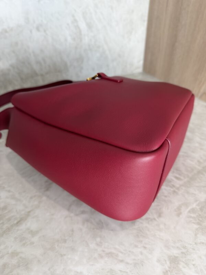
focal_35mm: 24
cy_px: 138
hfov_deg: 56.8
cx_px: 103
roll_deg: +0.1
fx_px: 190
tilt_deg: -34.4
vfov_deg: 71.6
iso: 100
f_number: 1.78
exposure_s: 1/120
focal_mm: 6.76
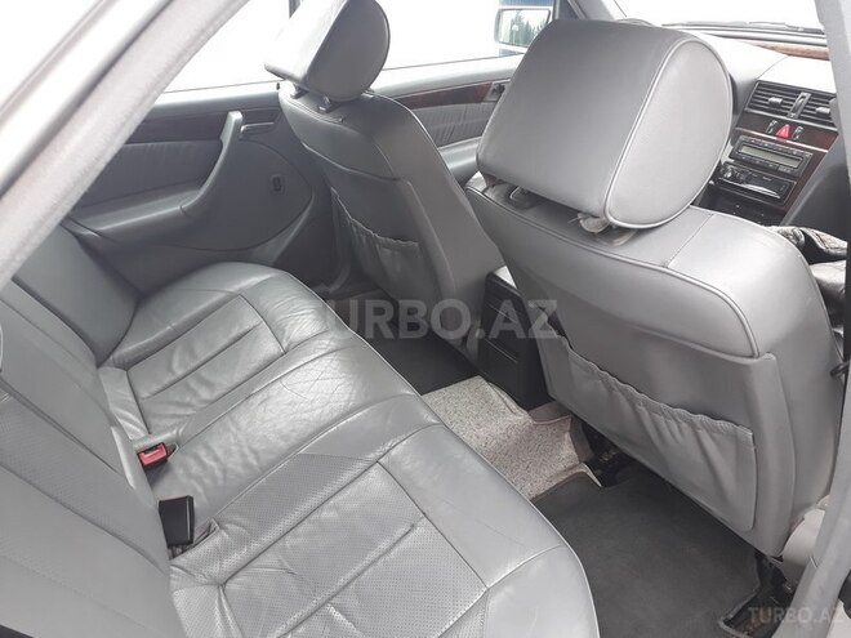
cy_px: 319
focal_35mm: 27
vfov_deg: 51.4
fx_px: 664
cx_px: 426
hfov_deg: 65.3
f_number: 1.9
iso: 64
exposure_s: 1/100
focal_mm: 3.6
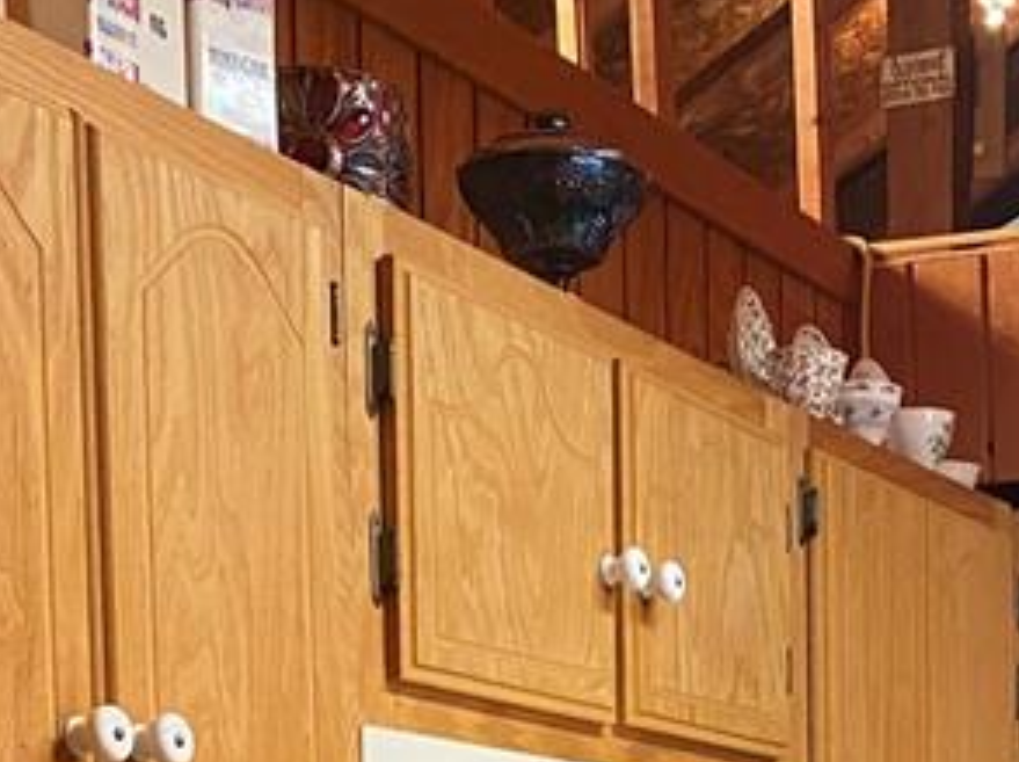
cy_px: 1249
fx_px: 2676
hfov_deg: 21.1
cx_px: 918
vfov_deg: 14.7
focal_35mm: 91
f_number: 1.8
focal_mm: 4.25
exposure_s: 1/40
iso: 320
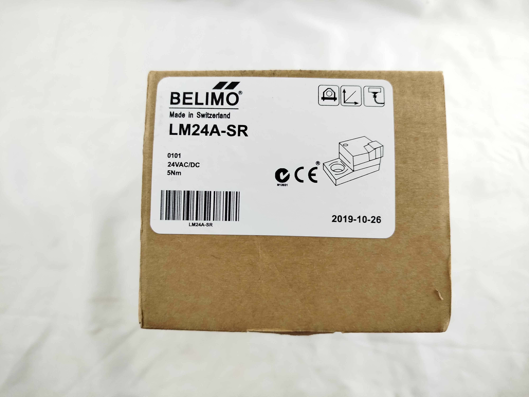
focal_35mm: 24
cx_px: 264
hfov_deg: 71.6
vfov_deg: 56.8
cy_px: 198
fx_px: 367
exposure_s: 1/33
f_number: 1.7
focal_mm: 5.31
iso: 160
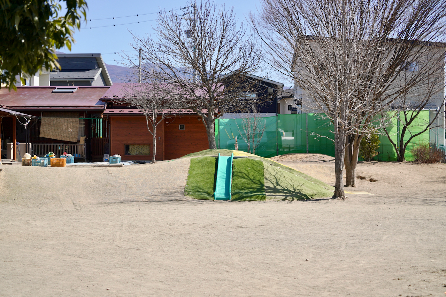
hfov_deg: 33.4
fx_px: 743
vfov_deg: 22.6
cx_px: 223
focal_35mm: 60
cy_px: 148
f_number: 4
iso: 400
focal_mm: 60
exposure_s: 1/4000
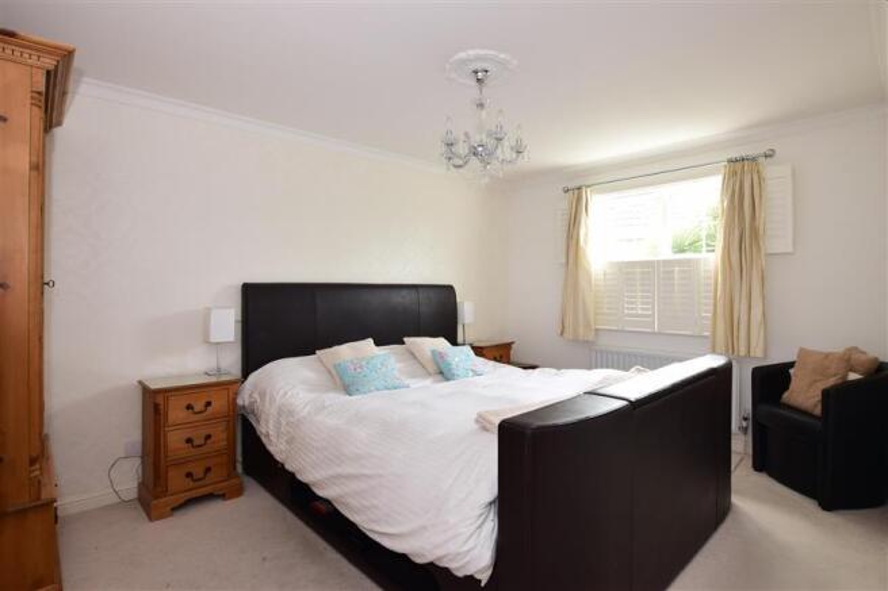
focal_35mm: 17
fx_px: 425
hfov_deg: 92.5
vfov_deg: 69.6
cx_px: 444
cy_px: 296
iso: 200
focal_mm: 11.5
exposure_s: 1/20
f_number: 7.1
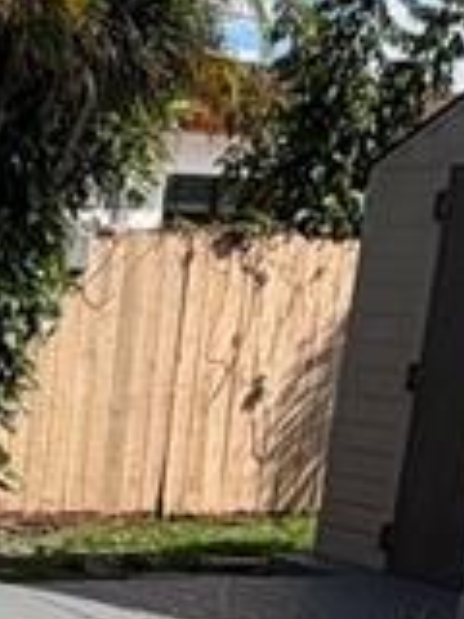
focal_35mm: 105
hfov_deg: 13.1
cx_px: -278
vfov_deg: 15.7
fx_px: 1877
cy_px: 1153
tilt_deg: -25.1
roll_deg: -1.3
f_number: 2.2
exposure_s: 1/1033
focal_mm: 2.22
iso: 20
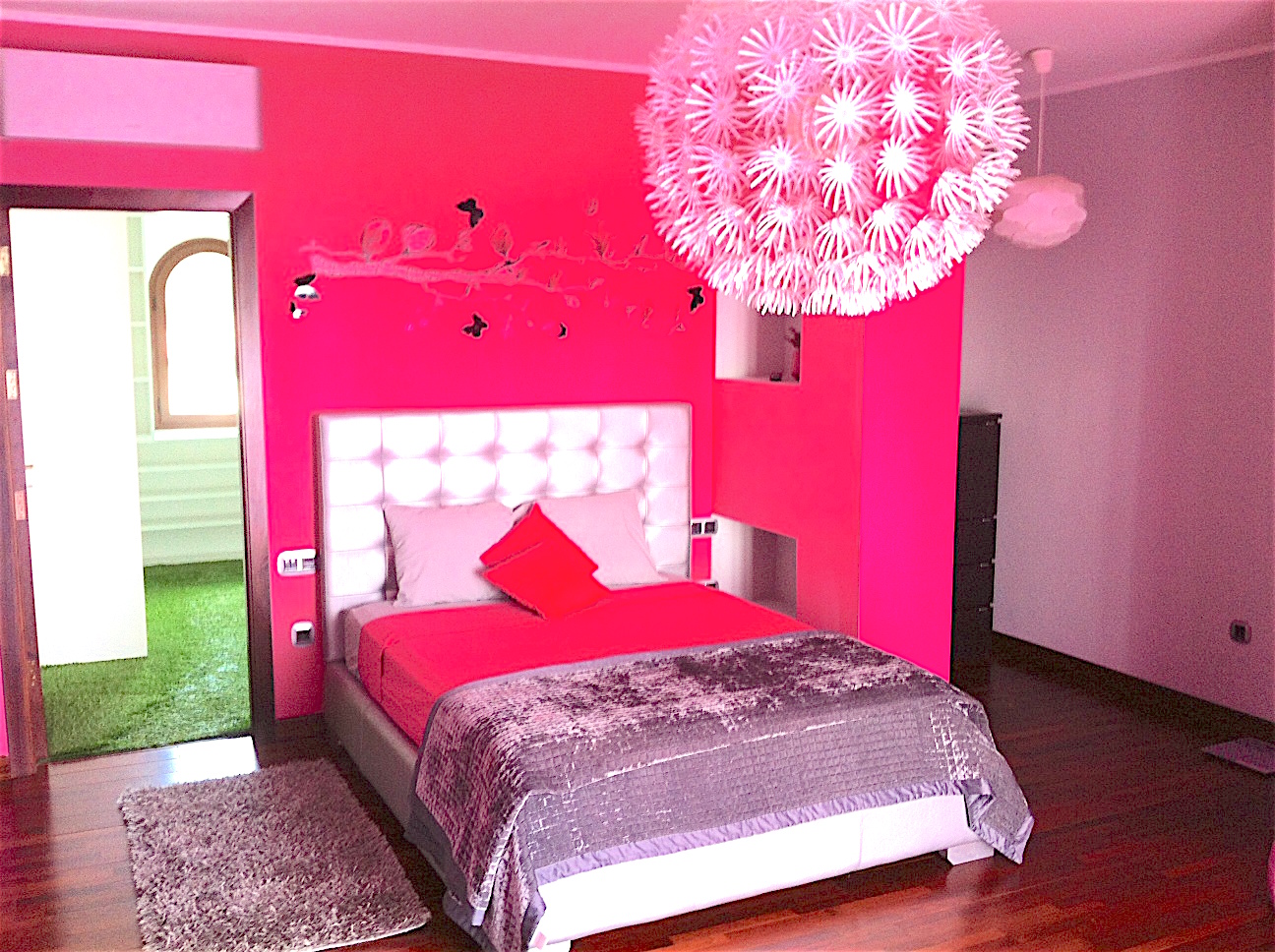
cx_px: 638
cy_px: 476
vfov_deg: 40.6
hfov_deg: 52.7
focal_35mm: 35
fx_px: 1287
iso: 125
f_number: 2.8
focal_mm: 3.85
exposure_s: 1/15
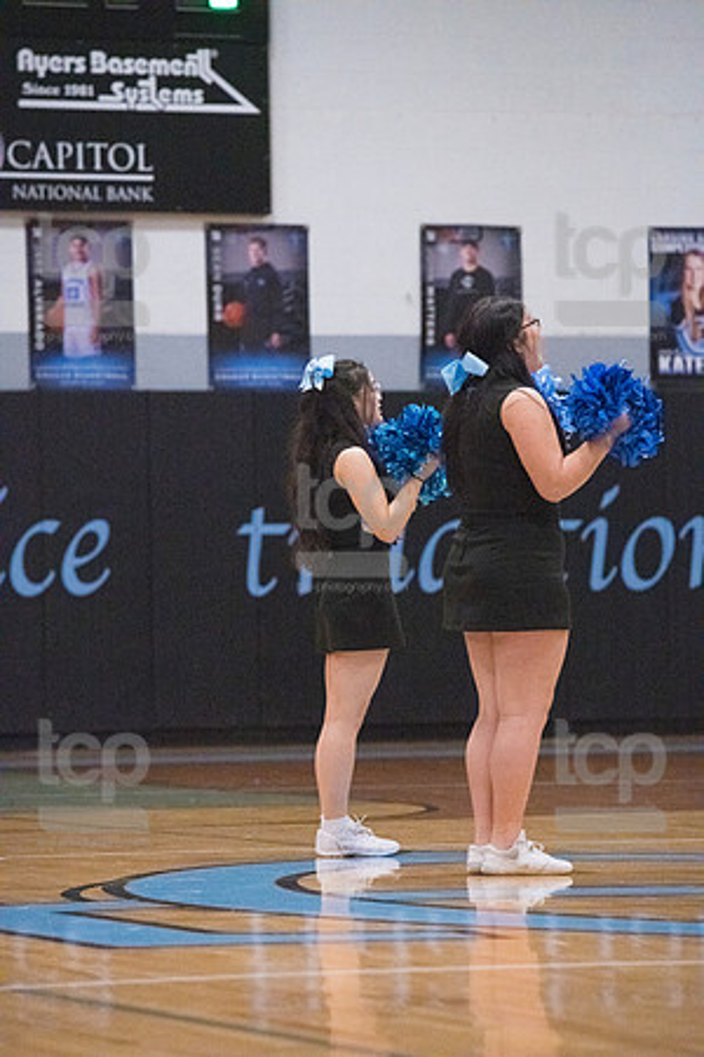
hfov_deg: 6.9
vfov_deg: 10.3
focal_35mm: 200
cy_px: 528
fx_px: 5866
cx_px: 352
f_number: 4.5
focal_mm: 200
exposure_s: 1/1600
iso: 10000
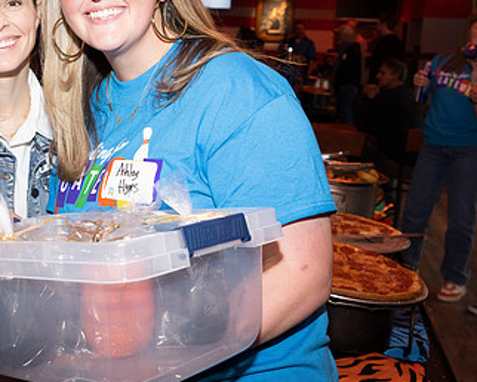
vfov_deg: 30.4
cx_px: 102
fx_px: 692
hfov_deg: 36.8
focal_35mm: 49
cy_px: 104
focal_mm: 29
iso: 1600
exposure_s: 1/100
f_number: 5.6
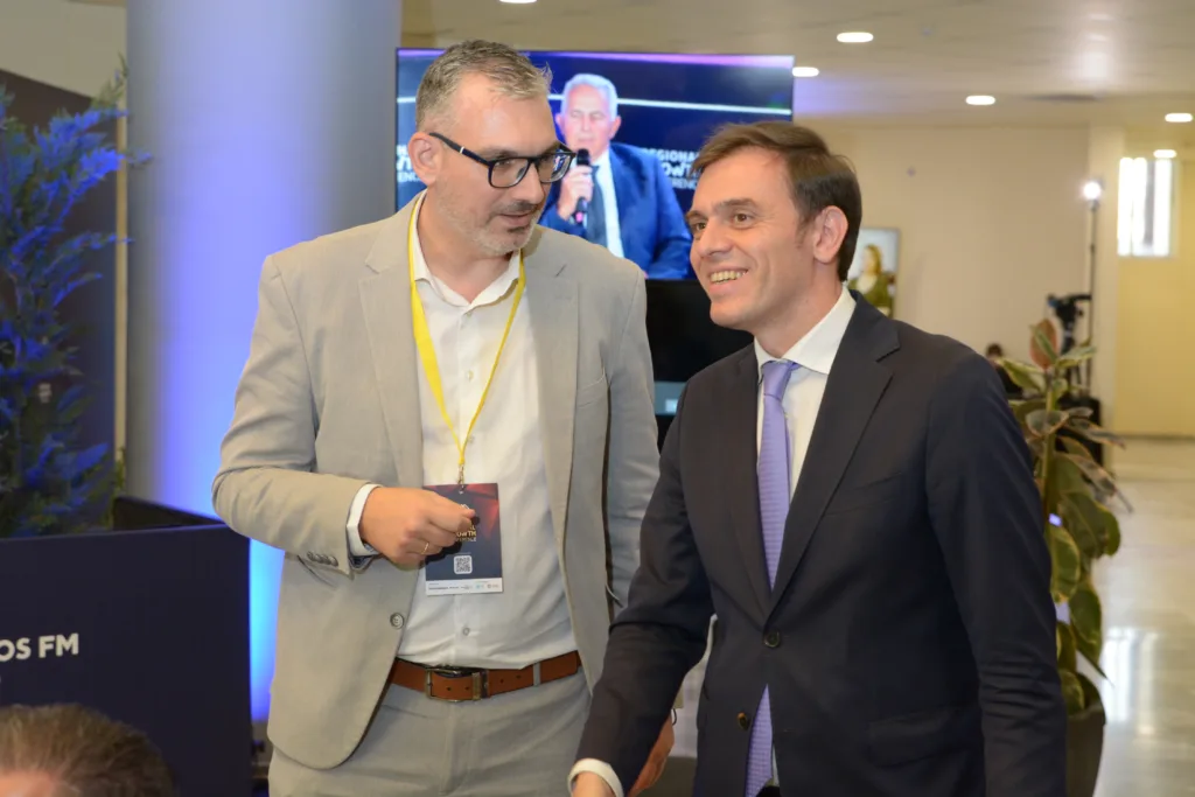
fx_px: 2091
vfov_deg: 21.6
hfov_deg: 31.9
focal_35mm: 63
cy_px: 398
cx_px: 598
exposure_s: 1/200
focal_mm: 42
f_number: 3.5
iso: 1600
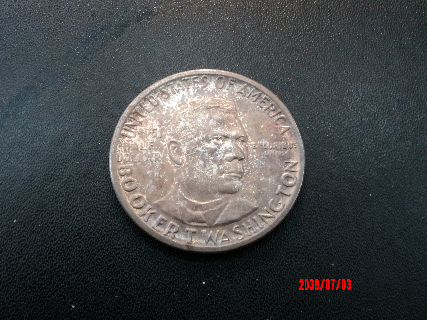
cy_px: 160
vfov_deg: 34.3
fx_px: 518
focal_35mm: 42
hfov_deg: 44.8
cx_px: 214
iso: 498
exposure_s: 1/15
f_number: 4.9
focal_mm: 7.6
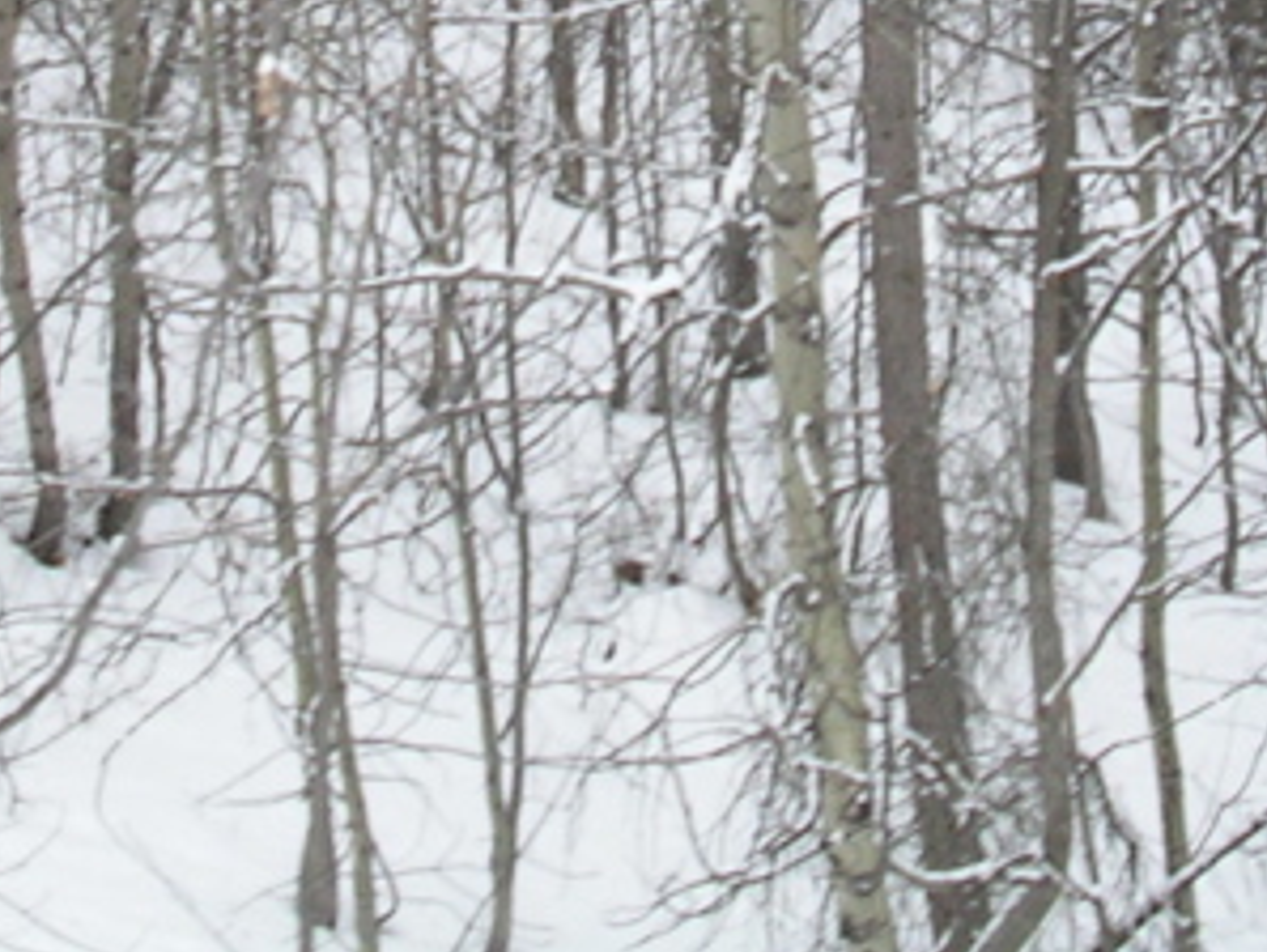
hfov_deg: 18.3
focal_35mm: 107
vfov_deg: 13.3
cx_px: 765
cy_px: -344
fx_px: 3920
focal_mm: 5.8
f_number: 5.6
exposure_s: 1/175
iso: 71
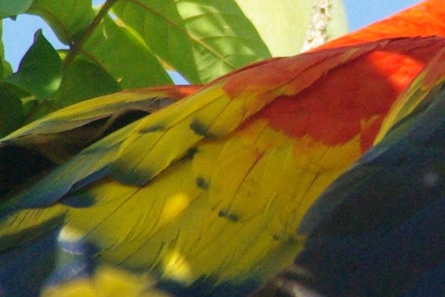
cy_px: 76
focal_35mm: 2235
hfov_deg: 0.9
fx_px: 27658
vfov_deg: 0.6
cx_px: 573
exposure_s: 1/750
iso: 800
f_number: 9.5
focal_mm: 300
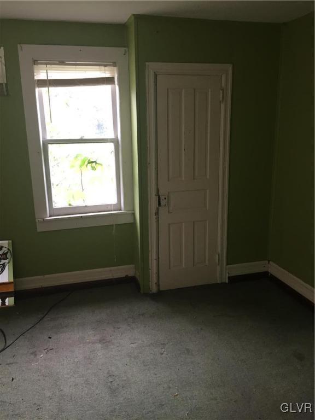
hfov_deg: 48.2
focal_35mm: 29
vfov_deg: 61.7
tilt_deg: -11.3
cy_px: 210
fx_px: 352
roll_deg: +0.1
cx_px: 158
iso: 50
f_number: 2.2
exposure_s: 1/30
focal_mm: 4.15
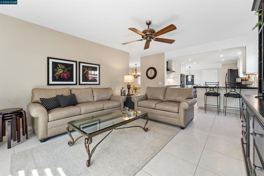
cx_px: 132
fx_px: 103
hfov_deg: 104.3
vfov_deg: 81.2
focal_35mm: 14
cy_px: 88
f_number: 8
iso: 100
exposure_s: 1/5
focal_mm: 14
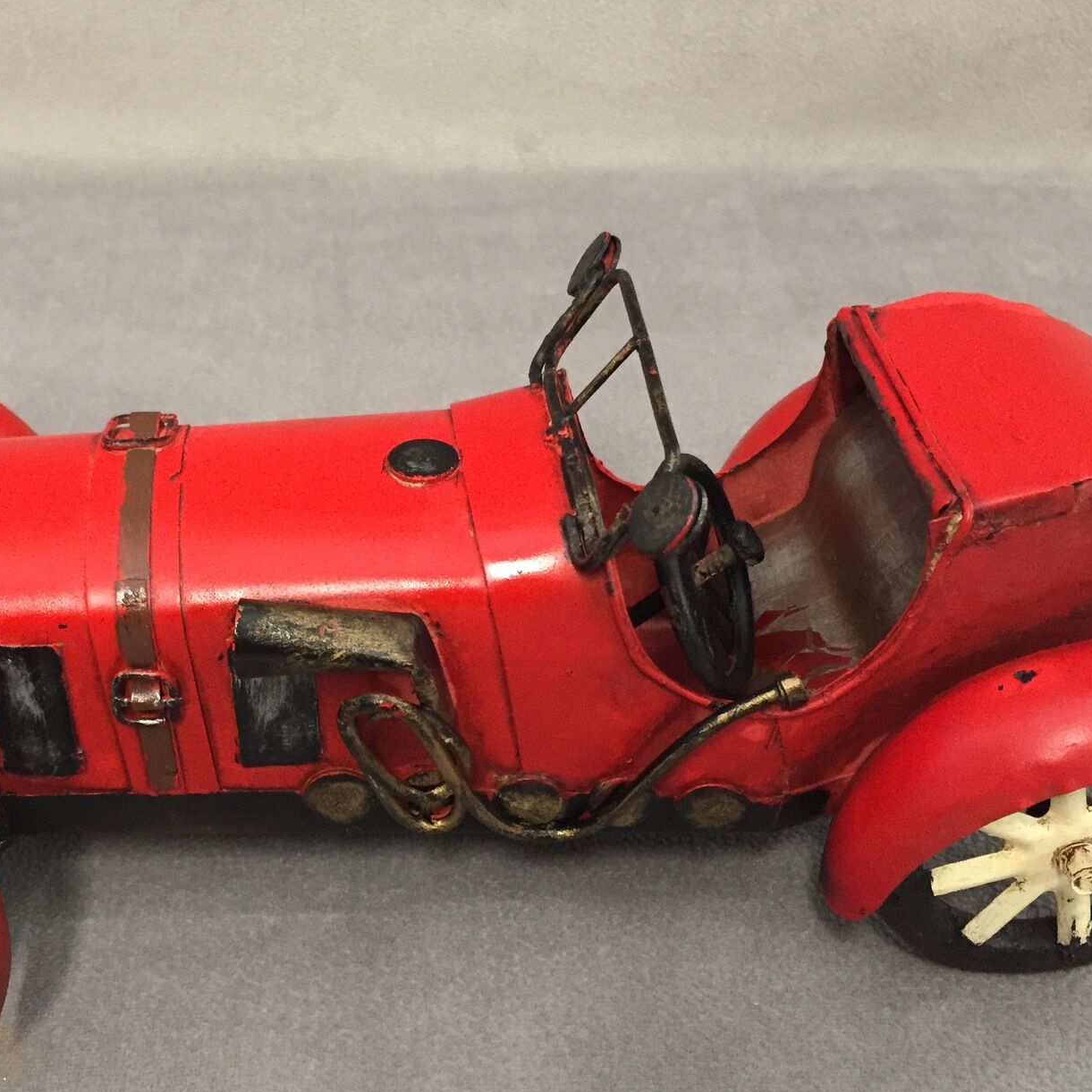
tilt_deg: -39.7
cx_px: 387
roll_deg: -2.2
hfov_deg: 39.7
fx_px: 1499
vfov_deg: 40.0
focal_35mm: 42
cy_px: 608
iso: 320
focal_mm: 4.15
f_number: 2.2
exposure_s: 1/33
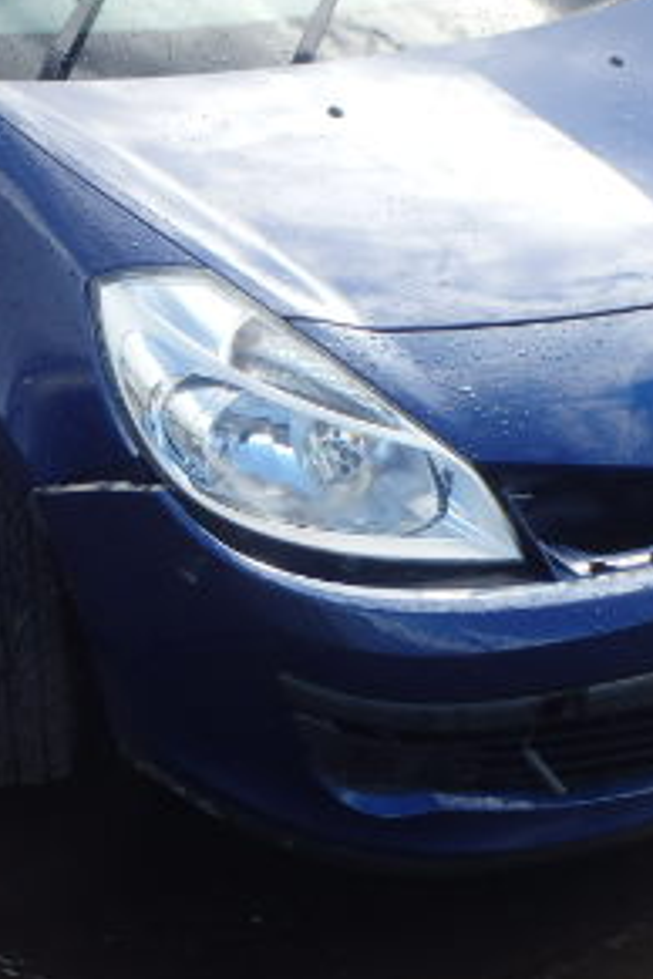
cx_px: 77
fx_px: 1741
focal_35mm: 64
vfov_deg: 31.3
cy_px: 384
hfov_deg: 20.8
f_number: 3.9
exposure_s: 1/320
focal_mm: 5
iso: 125
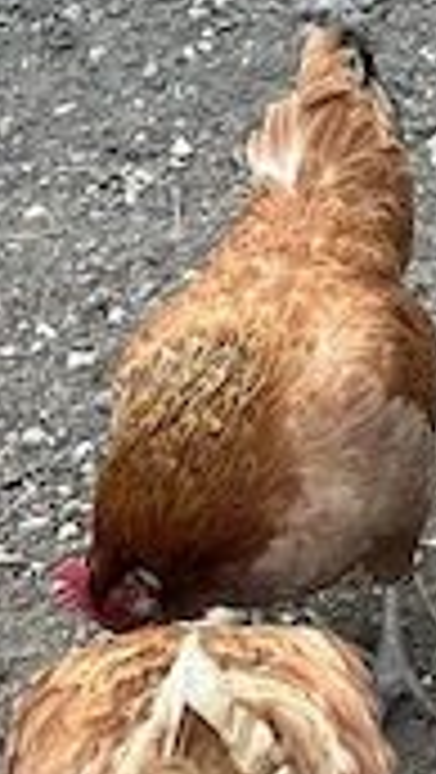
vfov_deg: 10.9
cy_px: 756
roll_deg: -1.2
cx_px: 620
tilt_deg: -30.4
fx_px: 4000
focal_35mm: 195
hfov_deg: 6.2
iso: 64
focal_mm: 9
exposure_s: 1/121
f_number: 2.8
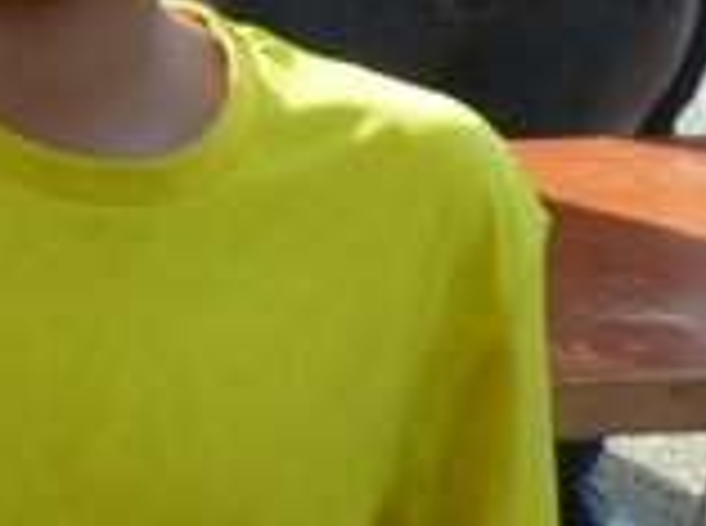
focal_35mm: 229
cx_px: -1381
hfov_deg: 7.6
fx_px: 4660
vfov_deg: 6.4
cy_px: -189
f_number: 4
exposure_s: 1/160
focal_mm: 7.4
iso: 100
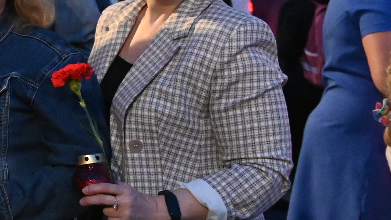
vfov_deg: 11.8
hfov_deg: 17.3
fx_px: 1058
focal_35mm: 102
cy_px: 28
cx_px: -298
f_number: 2.8
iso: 8000
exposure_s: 1/100
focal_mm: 26
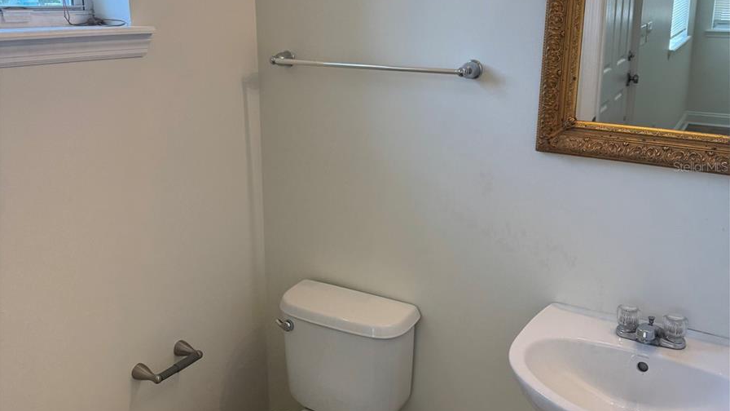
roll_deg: +0.4
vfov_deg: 33.6
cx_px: 364
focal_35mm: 35
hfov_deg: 56.6
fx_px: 677
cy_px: 166
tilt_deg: -15.2
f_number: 1.78
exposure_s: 1/140
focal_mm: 6.76
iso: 64
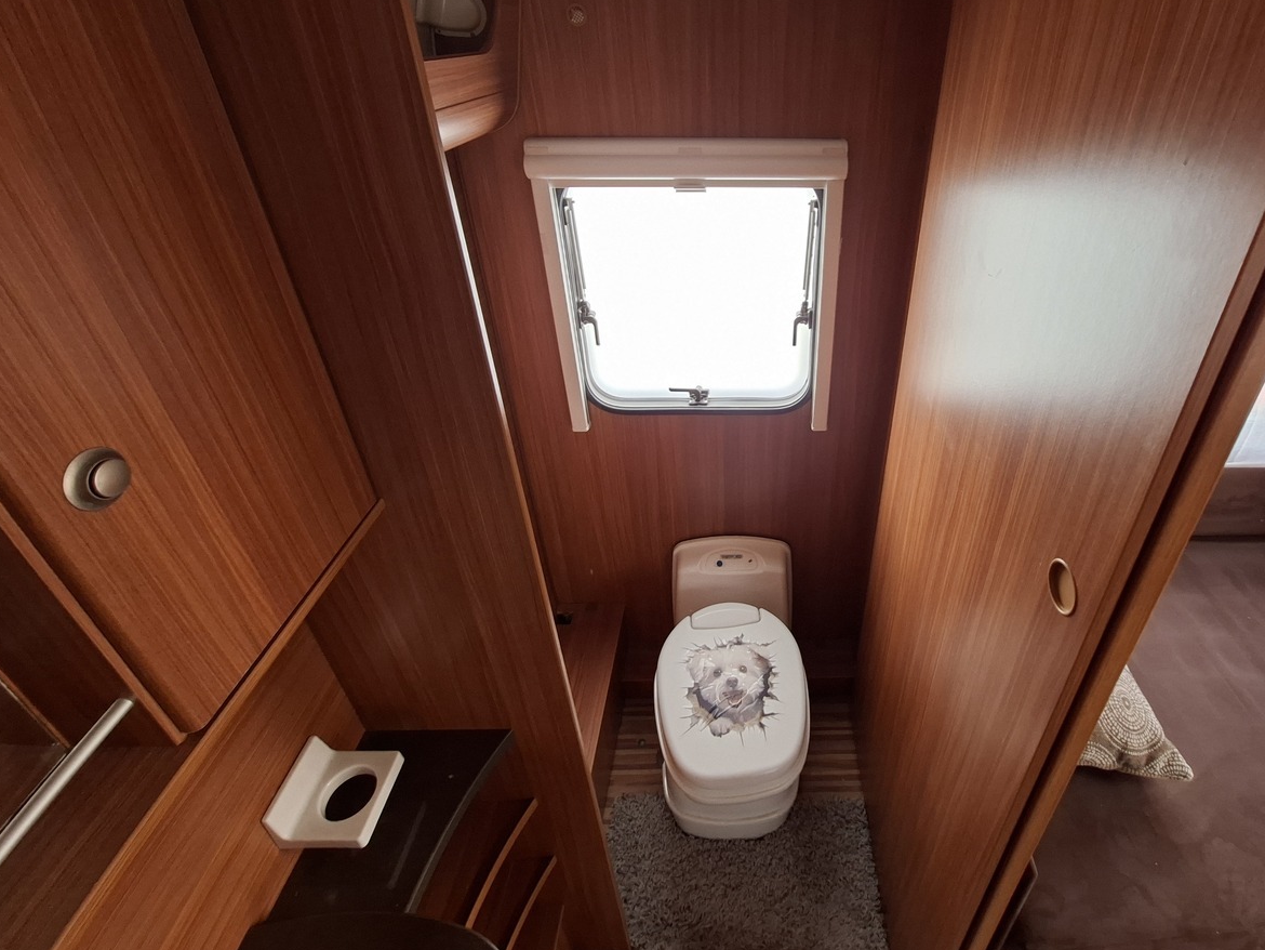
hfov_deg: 93.2
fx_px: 585
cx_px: 763
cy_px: 380
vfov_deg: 77.2
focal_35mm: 16
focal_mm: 1.74
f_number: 2.2
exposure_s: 1/50
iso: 125
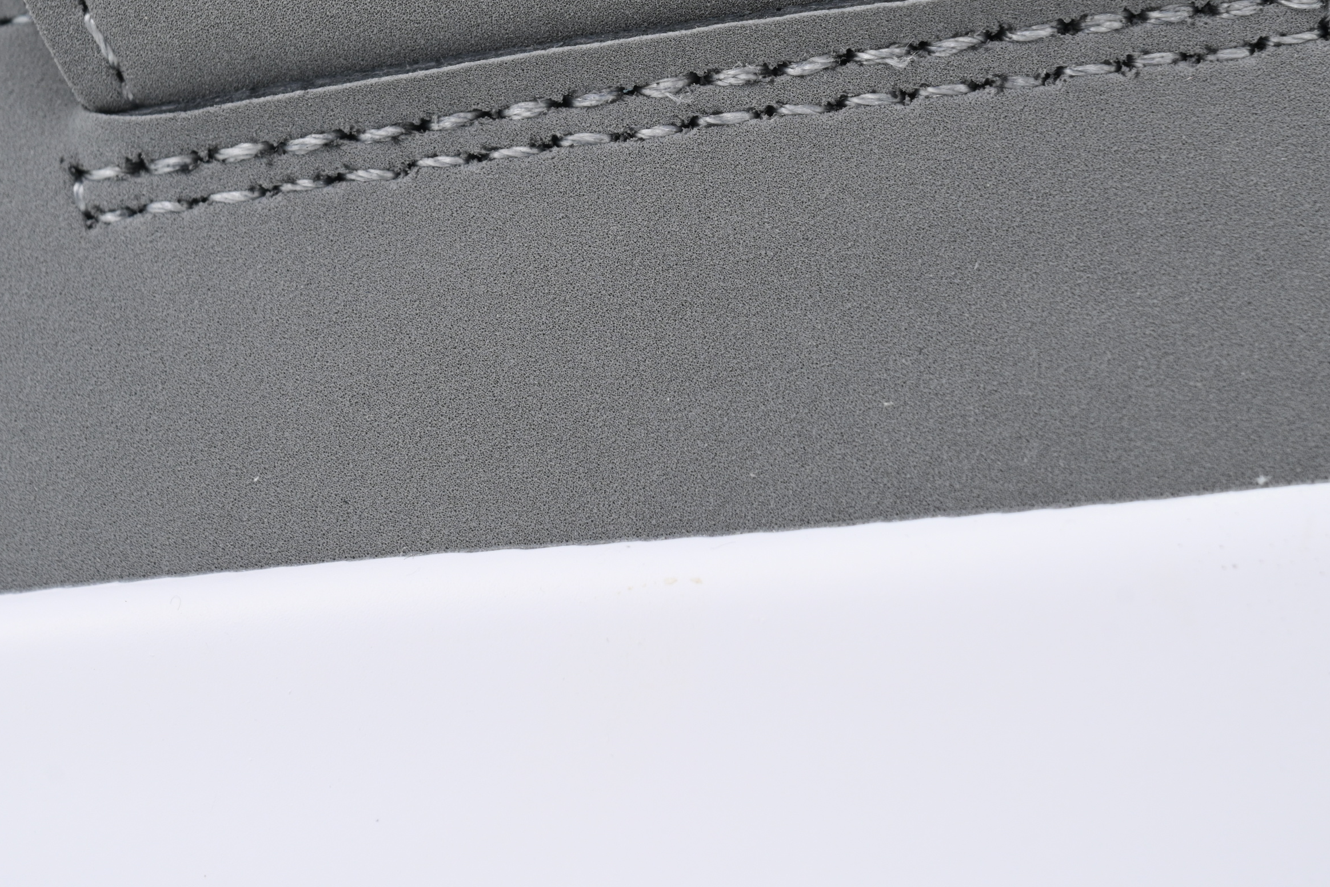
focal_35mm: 165
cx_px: 653
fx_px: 6095
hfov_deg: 12.5
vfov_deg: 8.3
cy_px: 129
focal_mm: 93
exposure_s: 1/100
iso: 400
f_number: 10
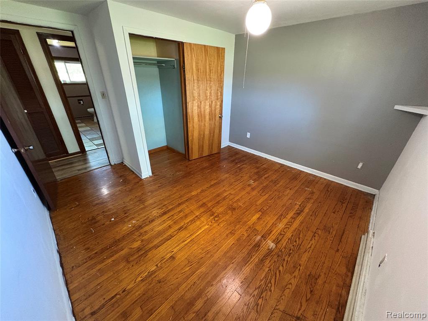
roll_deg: -0.1
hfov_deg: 102.1
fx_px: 173
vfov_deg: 85.7
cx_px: 214
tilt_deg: -26.4
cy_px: 160
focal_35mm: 14
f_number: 2.2
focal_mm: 2.22
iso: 640
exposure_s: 1/60
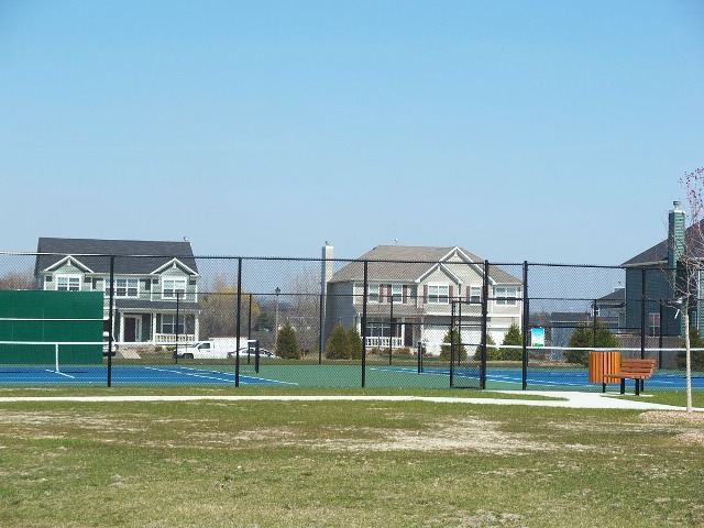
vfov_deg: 15.4
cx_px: 352
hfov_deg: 20.4
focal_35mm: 96
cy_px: 264
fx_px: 1952
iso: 64
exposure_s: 1/320
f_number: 5
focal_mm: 20.3
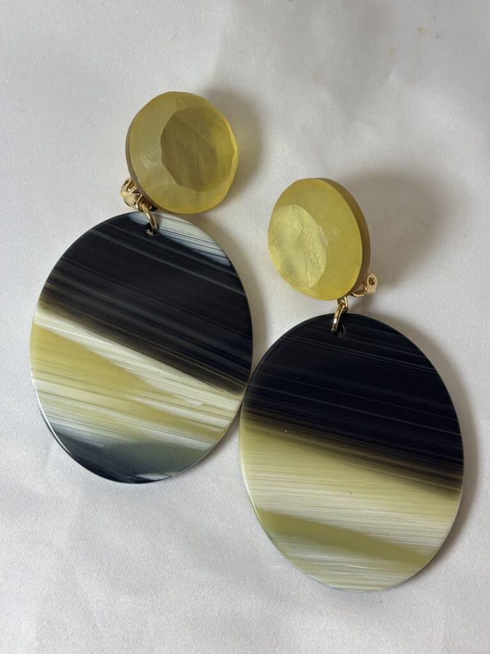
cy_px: 327
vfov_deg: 36.8
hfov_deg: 28.0
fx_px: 981
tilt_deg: -78.3
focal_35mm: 52
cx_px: 245
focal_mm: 5.96
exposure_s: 1/187
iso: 32
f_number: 1.6
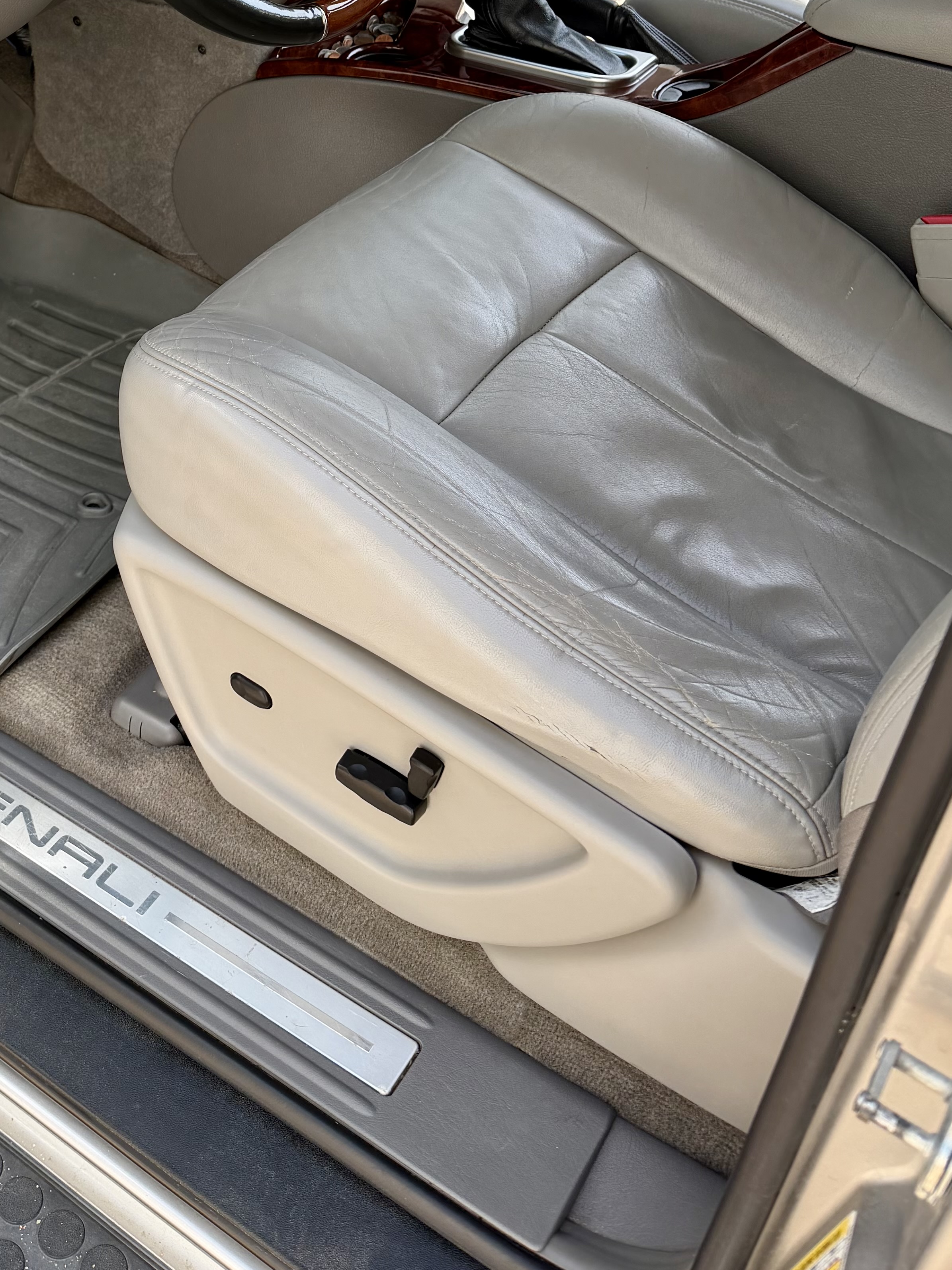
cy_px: 228
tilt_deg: -31.1
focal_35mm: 43
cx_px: 209
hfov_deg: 32.8
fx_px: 1577
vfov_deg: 41.7
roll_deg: +1.6
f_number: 1.78
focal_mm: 6.76
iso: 100
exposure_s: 1/898
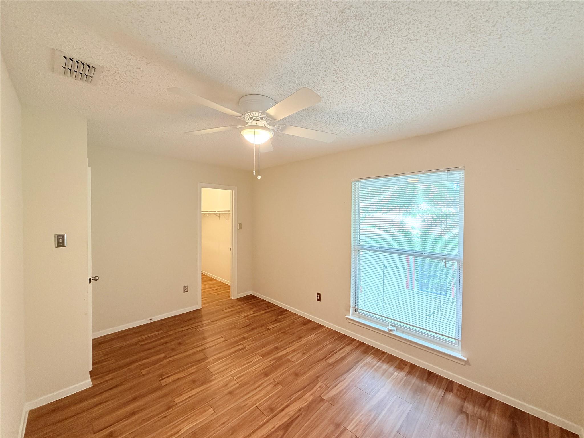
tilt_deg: -1.6
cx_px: 292
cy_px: 219
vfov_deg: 85.7
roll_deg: -0.4
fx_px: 236
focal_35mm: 14
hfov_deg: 102.1
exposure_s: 1/60
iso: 250
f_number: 2.2
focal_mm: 2.22
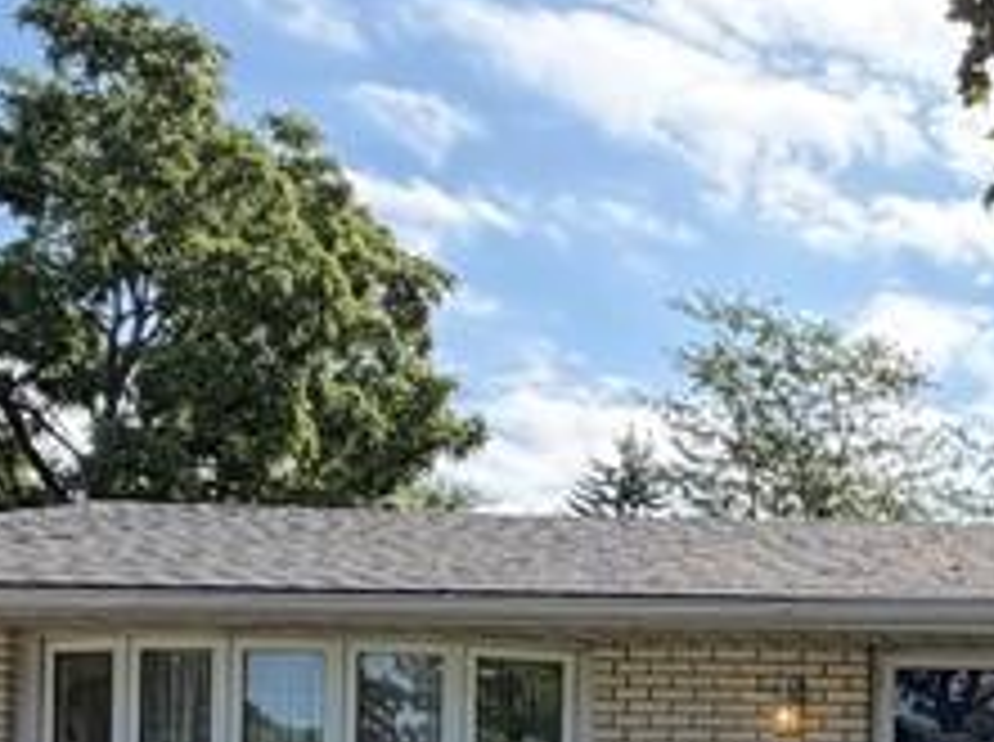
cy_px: 958
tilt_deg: +1.5
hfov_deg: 24.6
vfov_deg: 20.6
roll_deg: -0.3
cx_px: 1403
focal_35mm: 65
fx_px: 1863
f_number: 2.2
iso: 40
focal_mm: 2.22
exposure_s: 1/522
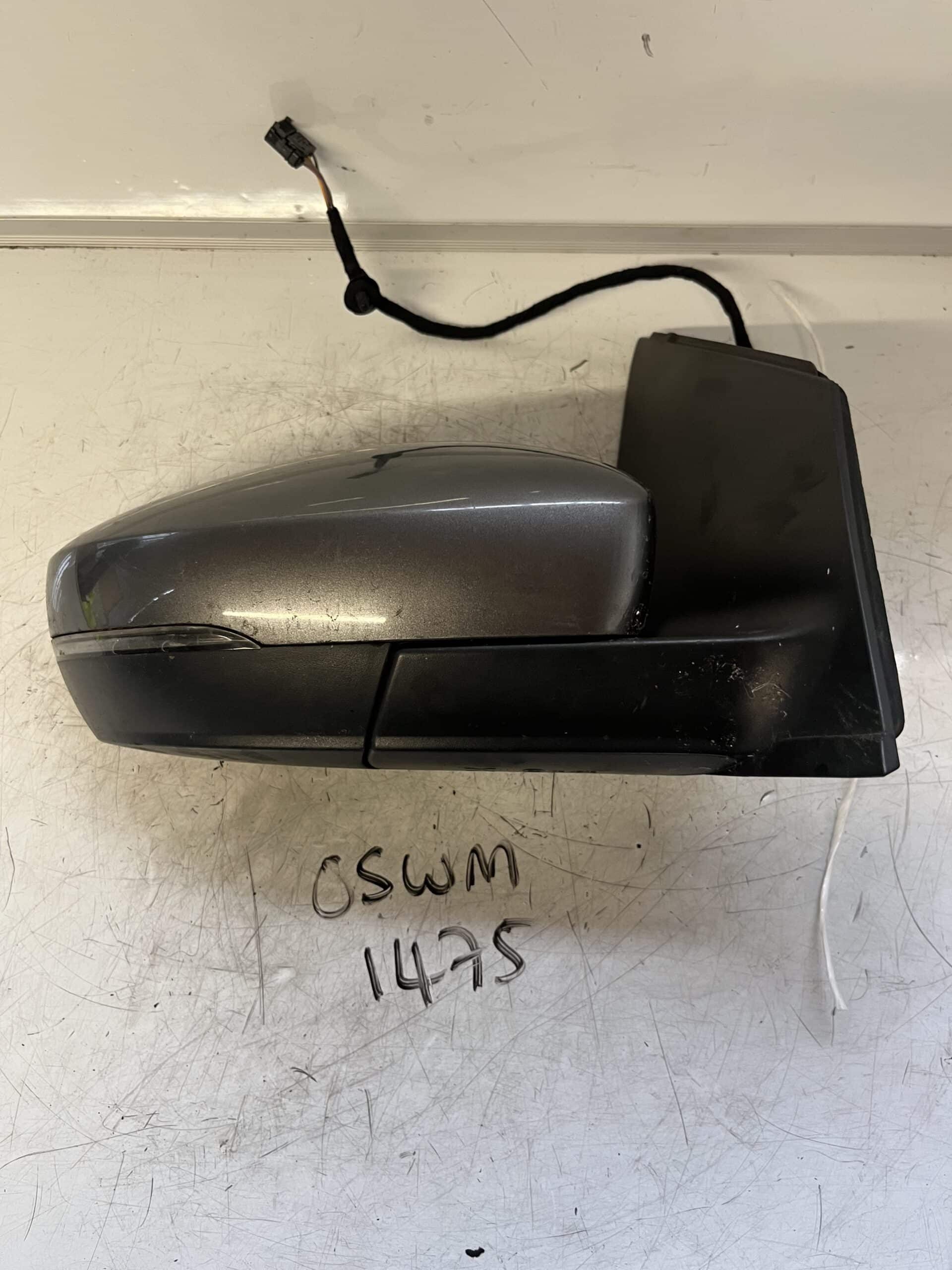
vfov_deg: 67.3
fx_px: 953
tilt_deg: -66.6
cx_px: 476
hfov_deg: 53.1
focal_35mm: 26
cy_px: 635
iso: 100
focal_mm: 5.1
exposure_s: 1/50
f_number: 1.6
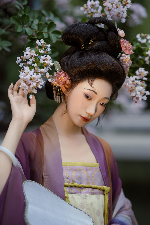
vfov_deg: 23.9
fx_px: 531
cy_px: 112
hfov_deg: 16.1
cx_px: 75
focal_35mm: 85
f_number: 1.6
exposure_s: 1/160
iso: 80
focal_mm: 85
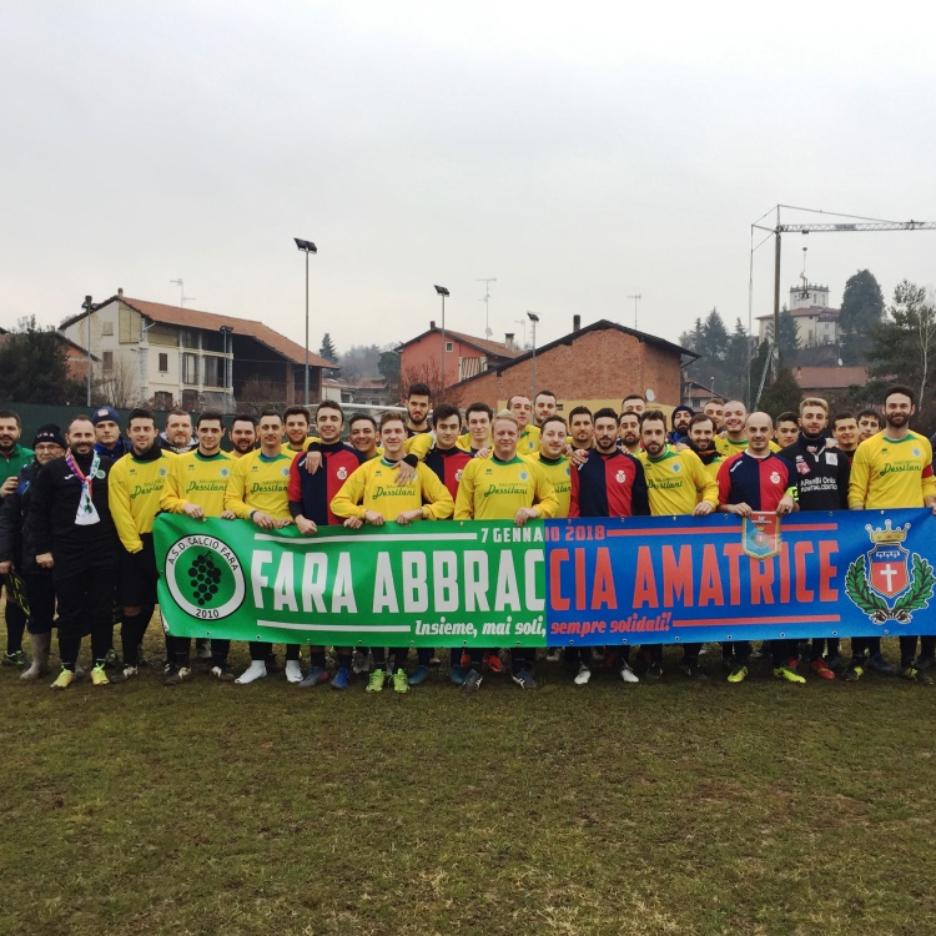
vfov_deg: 47.2
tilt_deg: -2.1
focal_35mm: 35
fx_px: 1071
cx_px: 513
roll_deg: -1.1
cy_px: 475
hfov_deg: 47.2
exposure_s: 1/100
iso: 50
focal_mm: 4.15
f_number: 2.2
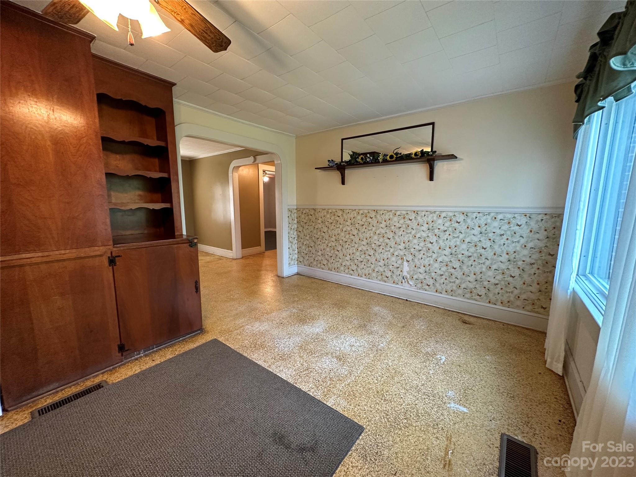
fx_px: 257
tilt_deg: -8.2
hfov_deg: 102.1
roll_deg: -0.4
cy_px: 238
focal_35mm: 14
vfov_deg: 85.7
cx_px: 318
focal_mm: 2.22
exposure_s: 1/60
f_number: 2.2
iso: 250
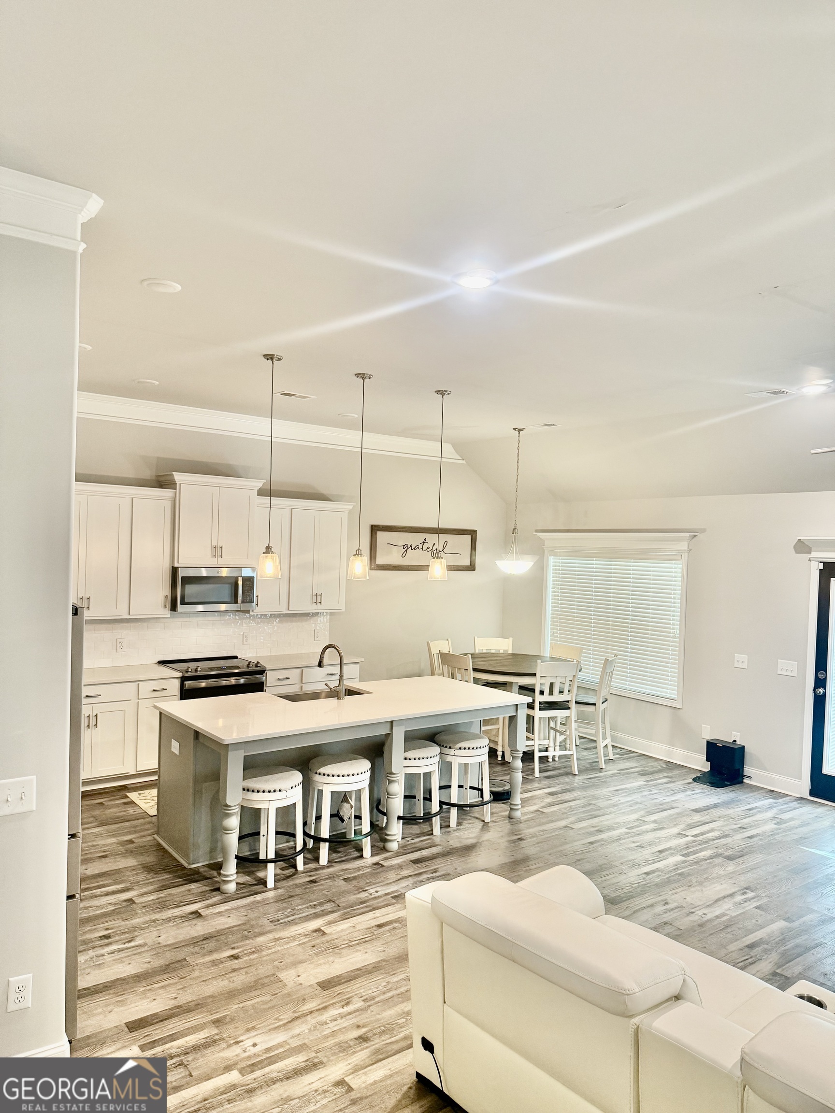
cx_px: 418
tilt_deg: -0.6
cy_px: 556
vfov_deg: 71.6
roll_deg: -1.8
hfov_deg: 56.8
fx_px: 772
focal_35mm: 24
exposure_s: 1/60
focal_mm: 6.76
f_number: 1.78
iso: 250
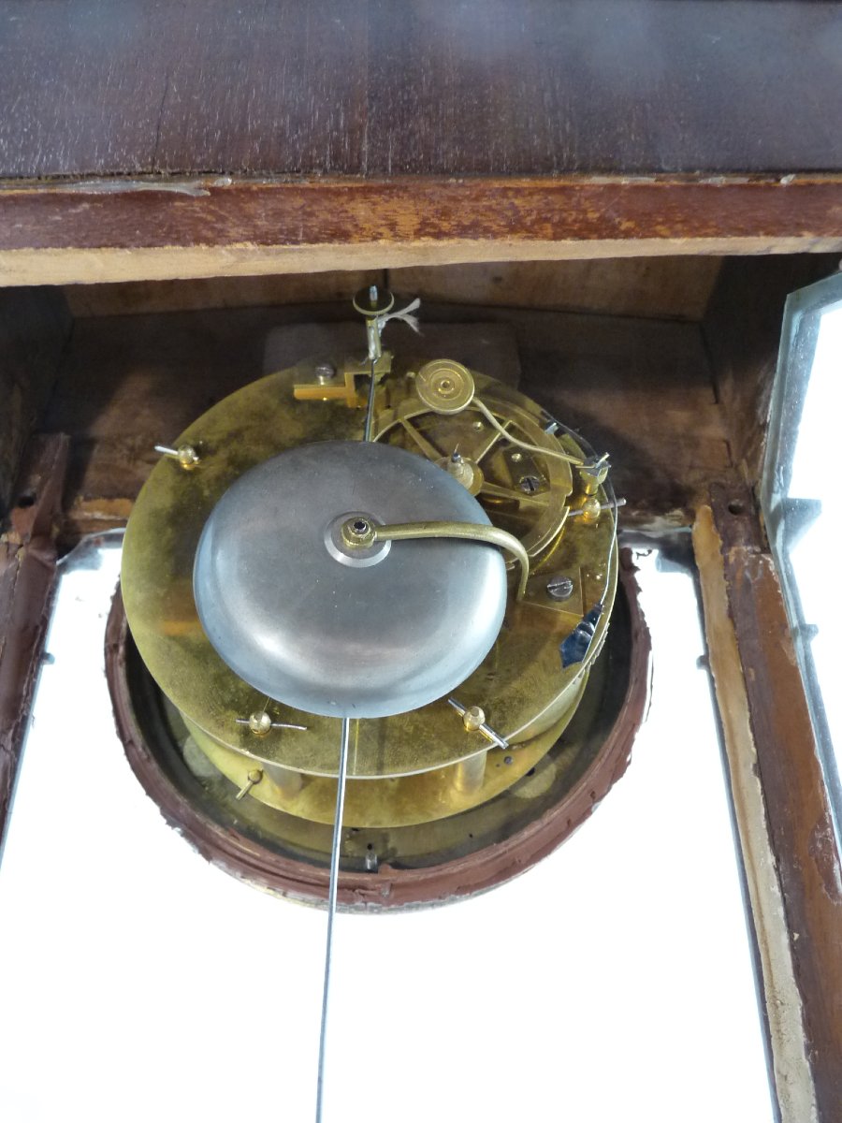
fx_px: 876
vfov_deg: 65.3
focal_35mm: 27
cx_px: 421
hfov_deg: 51.4
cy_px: 562
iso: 400
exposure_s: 1/13
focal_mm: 4.8
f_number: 2.8
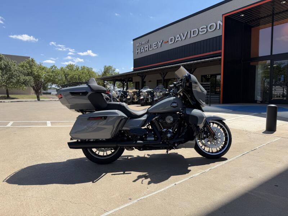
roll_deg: +1.1
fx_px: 200
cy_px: 108
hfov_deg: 71.6
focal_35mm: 24
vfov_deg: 56.8
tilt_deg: -3.6
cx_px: 144
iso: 80
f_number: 1.78
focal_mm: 6.76
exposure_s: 1/4405
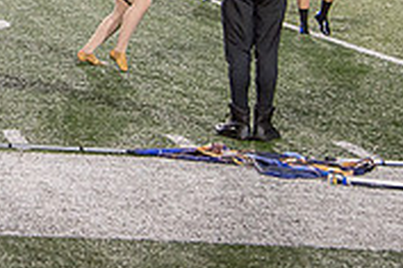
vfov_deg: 10.2
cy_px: -100
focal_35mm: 131
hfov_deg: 14.8
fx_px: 1466
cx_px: -155
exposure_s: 1/200
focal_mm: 40
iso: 2000
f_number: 4
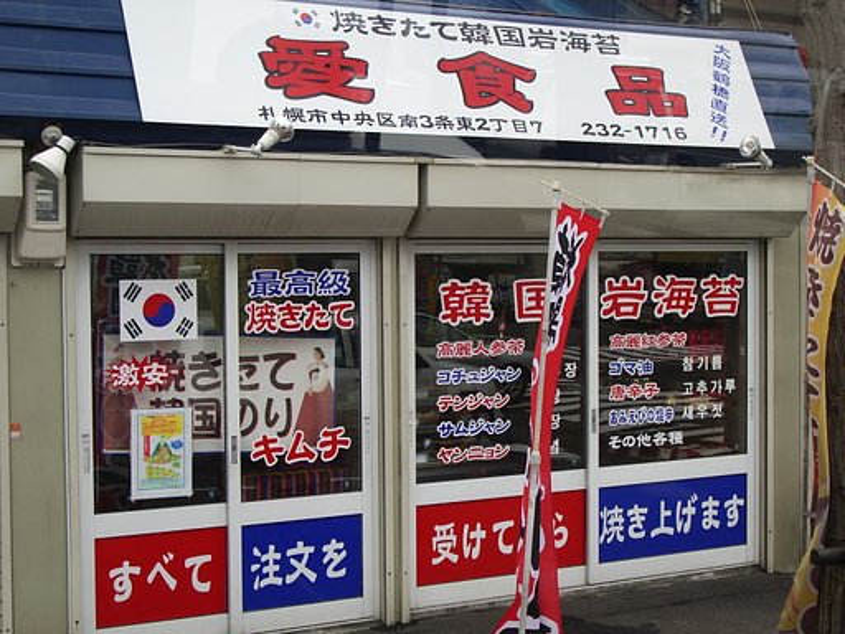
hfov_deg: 31.2
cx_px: 422
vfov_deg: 23.7
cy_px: 317
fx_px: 1513
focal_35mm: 62
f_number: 3.5
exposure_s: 1/160
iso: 80
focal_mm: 10.2
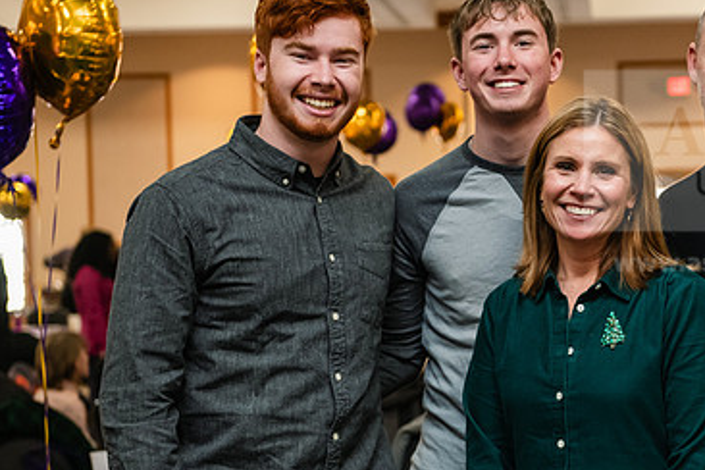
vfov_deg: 14.8
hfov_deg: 22.0
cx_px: 526
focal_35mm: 92
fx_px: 1802
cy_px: 303
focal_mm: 58
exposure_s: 1/160
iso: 2000
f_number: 3.5
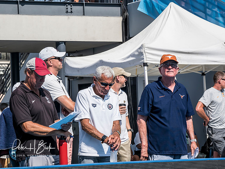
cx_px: 112
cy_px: 84
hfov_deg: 13.2
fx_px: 975
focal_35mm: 150
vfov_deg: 9.9
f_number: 8
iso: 400
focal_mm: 75
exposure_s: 1/1000
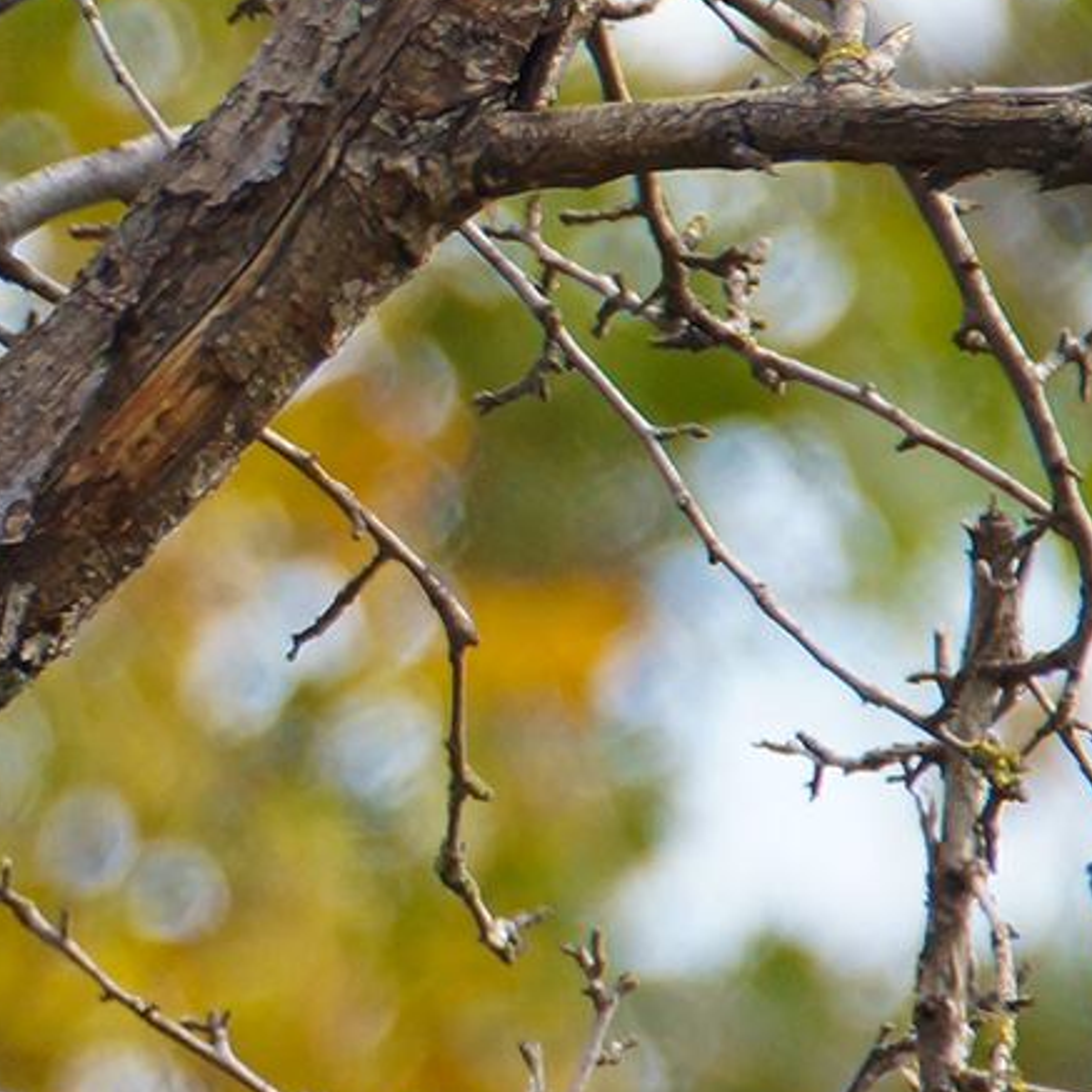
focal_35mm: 1836
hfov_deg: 1.0
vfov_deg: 1.0
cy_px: 397
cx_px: -7
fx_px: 65527
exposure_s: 1/400
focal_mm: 600
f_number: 8
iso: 250
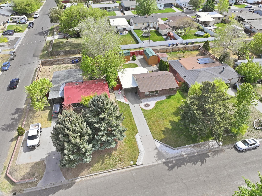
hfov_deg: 71.6
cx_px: 131
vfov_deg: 56.8
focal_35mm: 24
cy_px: 98
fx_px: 182
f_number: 2.8
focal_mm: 12.3
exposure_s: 1/1250
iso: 300
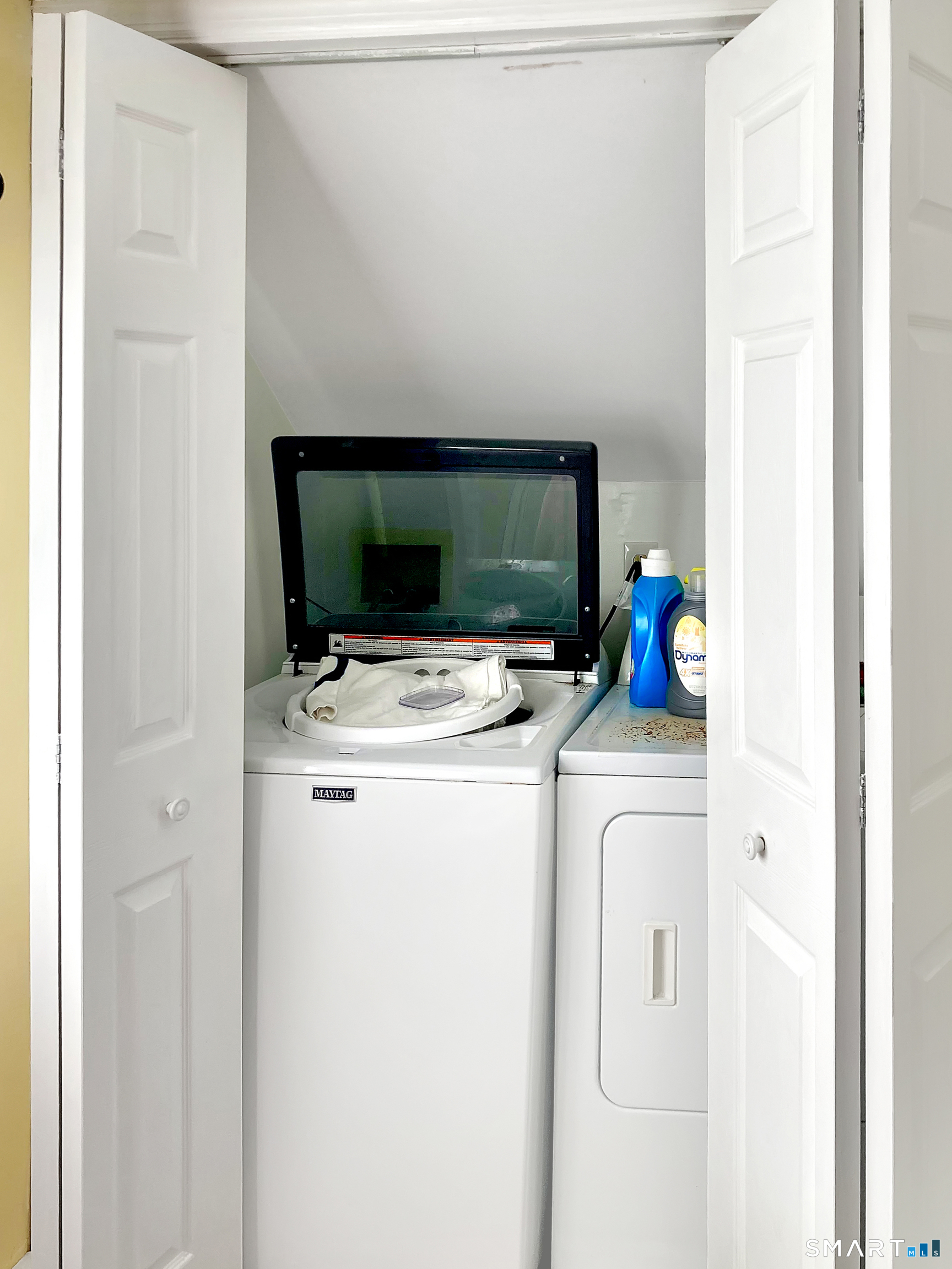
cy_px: 634
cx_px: 476
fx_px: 1027
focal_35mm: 28
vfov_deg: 63.4
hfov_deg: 49.7
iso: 32
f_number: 1.8
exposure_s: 1/120
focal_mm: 3.99
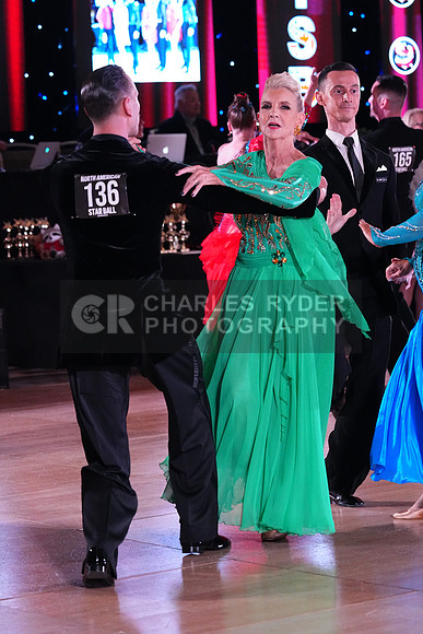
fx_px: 2343
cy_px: 317
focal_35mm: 133
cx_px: 212
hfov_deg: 10.3
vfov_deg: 15.4
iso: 8000
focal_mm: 133
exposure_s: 1/400
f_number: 5
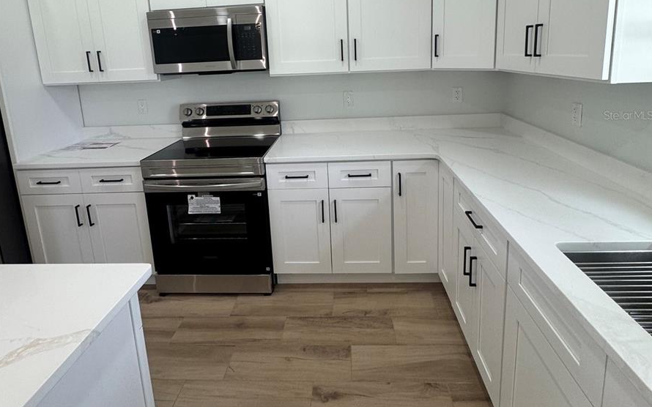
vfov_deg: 57.4
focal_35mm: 20
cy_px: 115
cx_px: 326
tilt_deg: -10.1
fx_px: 355
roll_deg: +3.1
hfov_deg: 85.1
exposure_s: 1/120
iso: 100
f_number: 2.2
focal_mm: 2.22
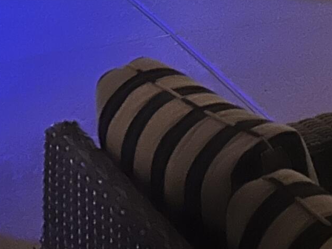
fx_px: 1093
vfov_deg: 11.7
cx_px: 705
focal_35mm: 114
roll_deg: -2.3
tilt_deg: -2.6
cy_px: -248
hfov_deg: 14.0
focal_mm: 6.86
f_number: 1.78
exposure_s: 1/20
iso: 1600
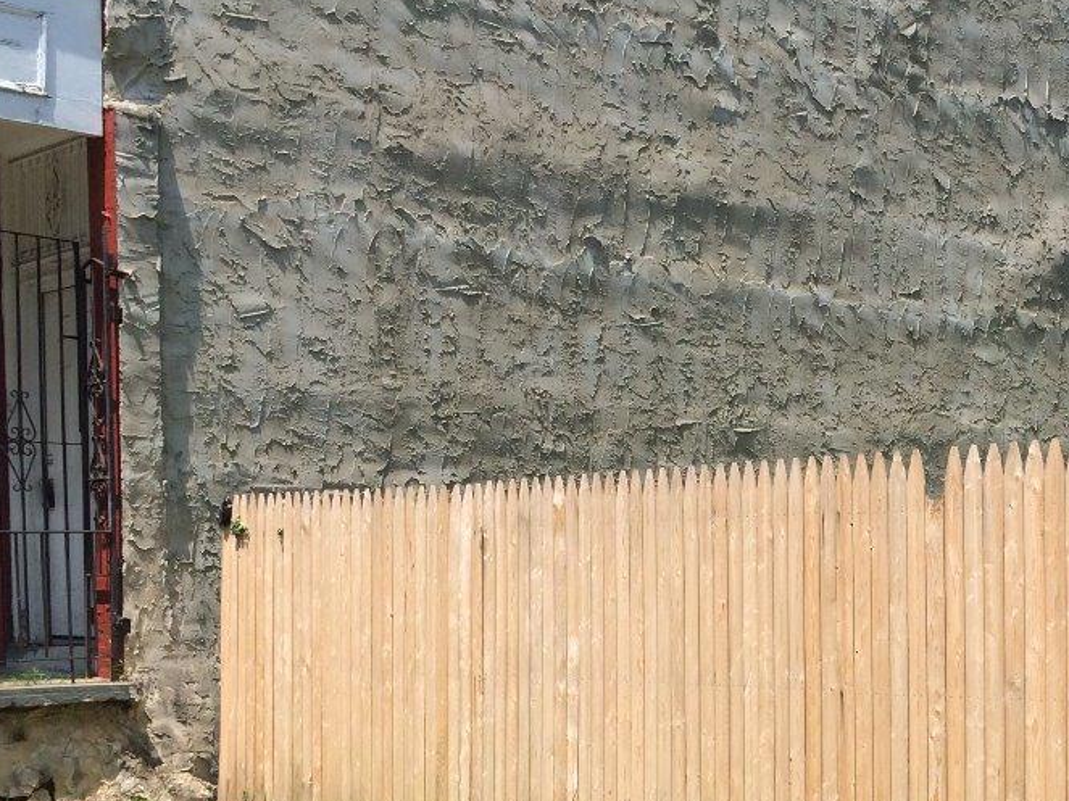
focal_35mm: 63
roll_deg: -0.5
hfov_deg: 29.4
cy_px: 677
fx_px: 1945
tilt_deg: -1.4
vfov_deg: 22.8
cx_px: 966
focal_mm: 4.15
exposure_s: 1/1953
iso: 32
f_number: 2.2
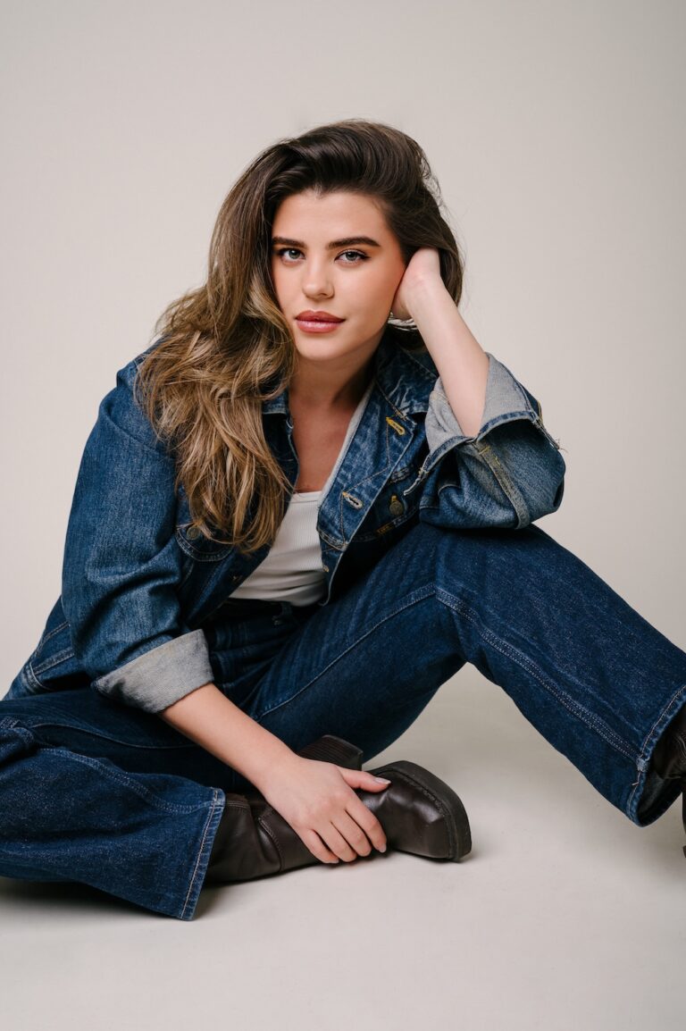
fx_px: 1431
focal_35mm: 50
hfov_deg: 27.0
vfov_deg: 39.6
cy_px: 516
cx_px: 343
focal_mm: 50
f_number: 6.3
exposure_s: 1/160
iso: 200
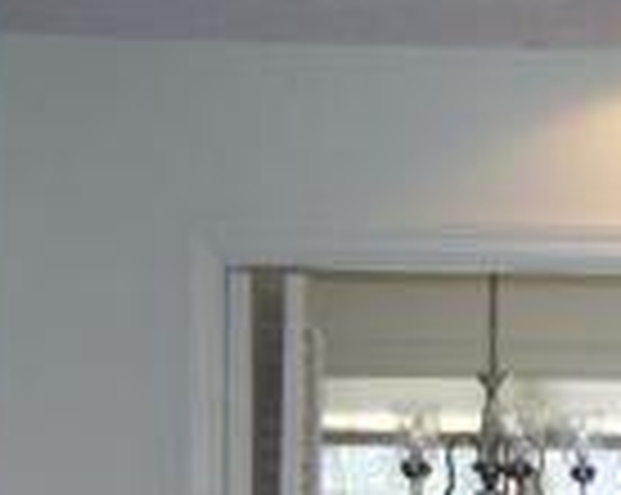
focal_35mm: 156
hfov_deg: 12.0
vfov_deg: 9.3
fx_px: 2863
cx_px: 810
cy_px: 950
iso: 80
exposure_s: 1/60
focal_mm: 6.3
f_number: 2.8
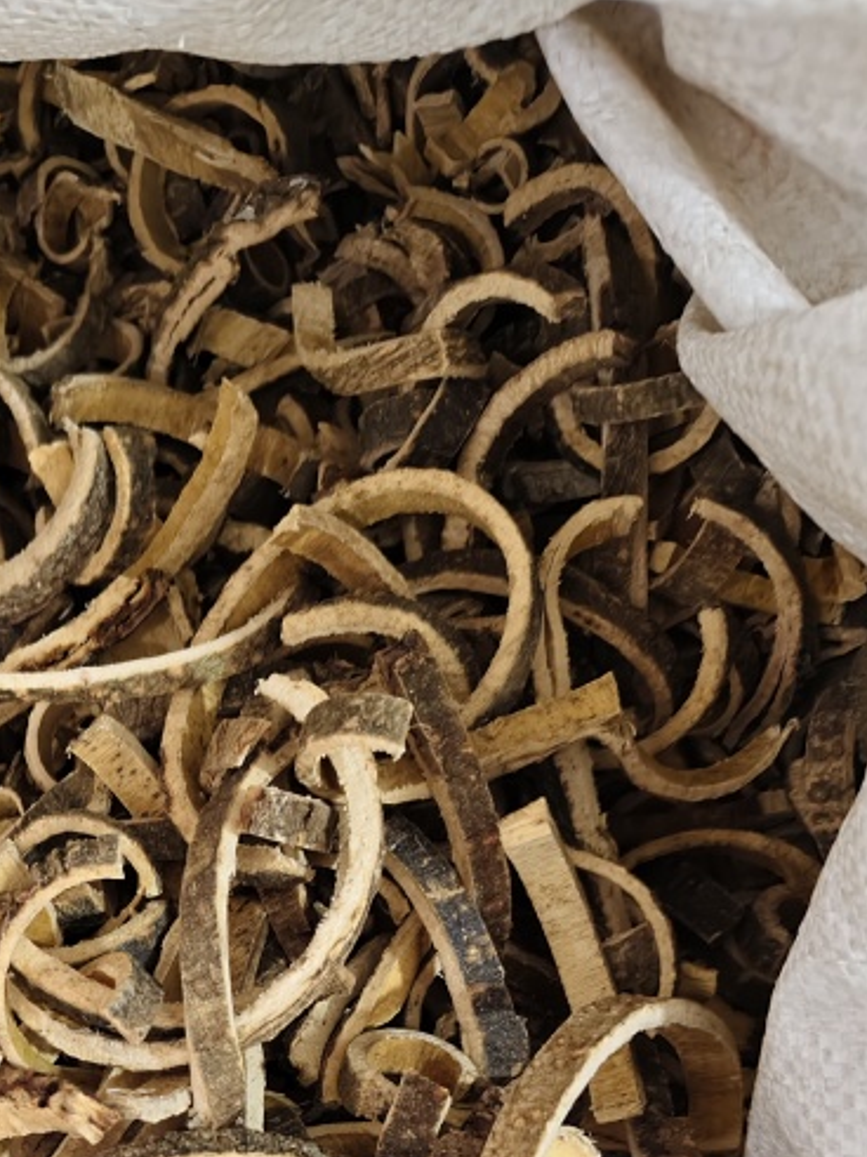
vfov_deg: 34.3
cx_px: 14
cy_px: 1196
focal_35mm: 50
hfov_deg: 27.5
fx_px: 1670
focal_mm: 5.56
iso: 484
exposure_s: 1/50
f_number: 1.88
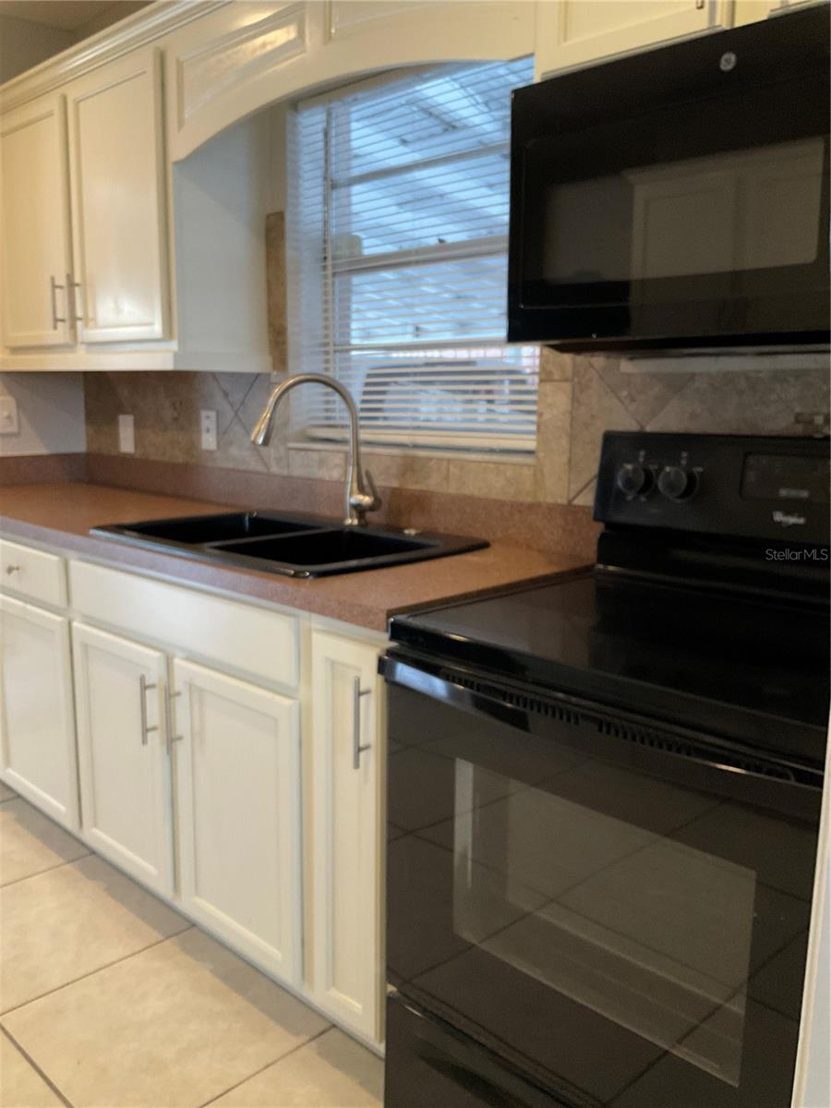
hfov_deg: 48.2
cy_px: 554
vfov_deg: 61.7
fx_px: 928
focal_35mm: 29
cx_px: 416
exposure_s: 1/60
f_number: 1.8
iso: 80
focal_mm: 3
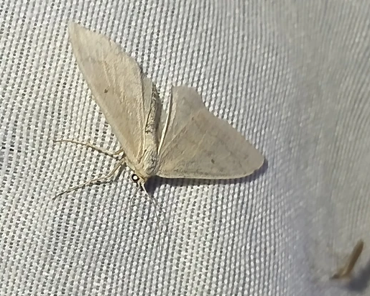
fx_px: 1435
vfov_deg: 11.8
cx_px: 154
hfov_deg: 14.7
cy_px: 144
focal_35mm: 131
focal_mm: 5.31
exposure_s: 1/50
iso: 125
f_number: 1.7
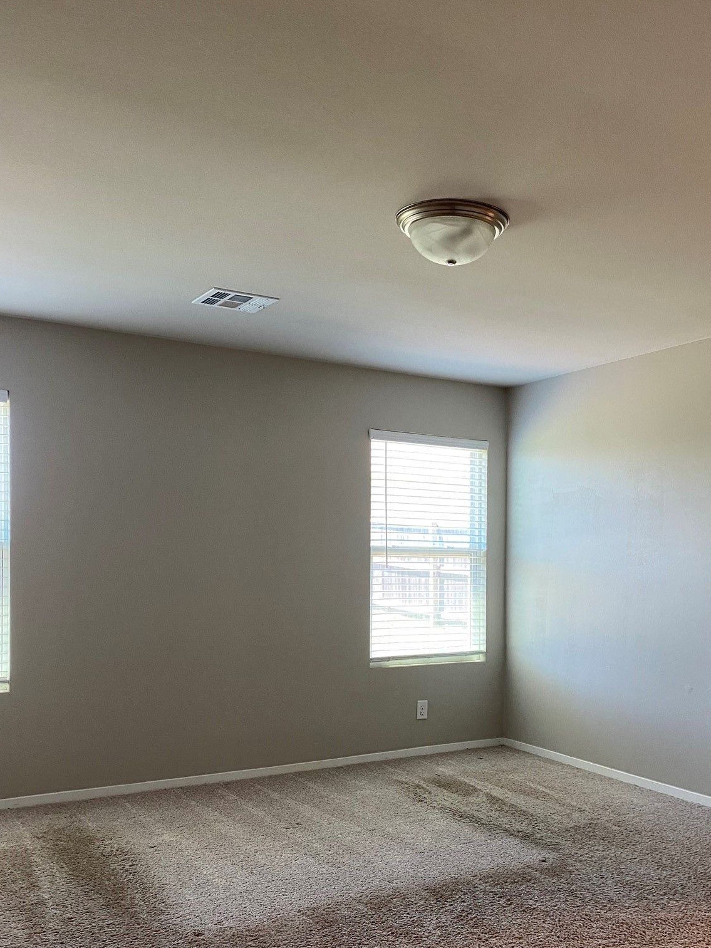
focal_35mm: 33
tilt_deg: -0.5
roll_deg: -0.1
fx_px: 904
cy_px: 575
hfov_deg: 42.6
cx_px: 444
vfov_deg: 54.9
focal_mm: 4.25
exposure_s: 1/60
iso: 80
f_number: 1.8
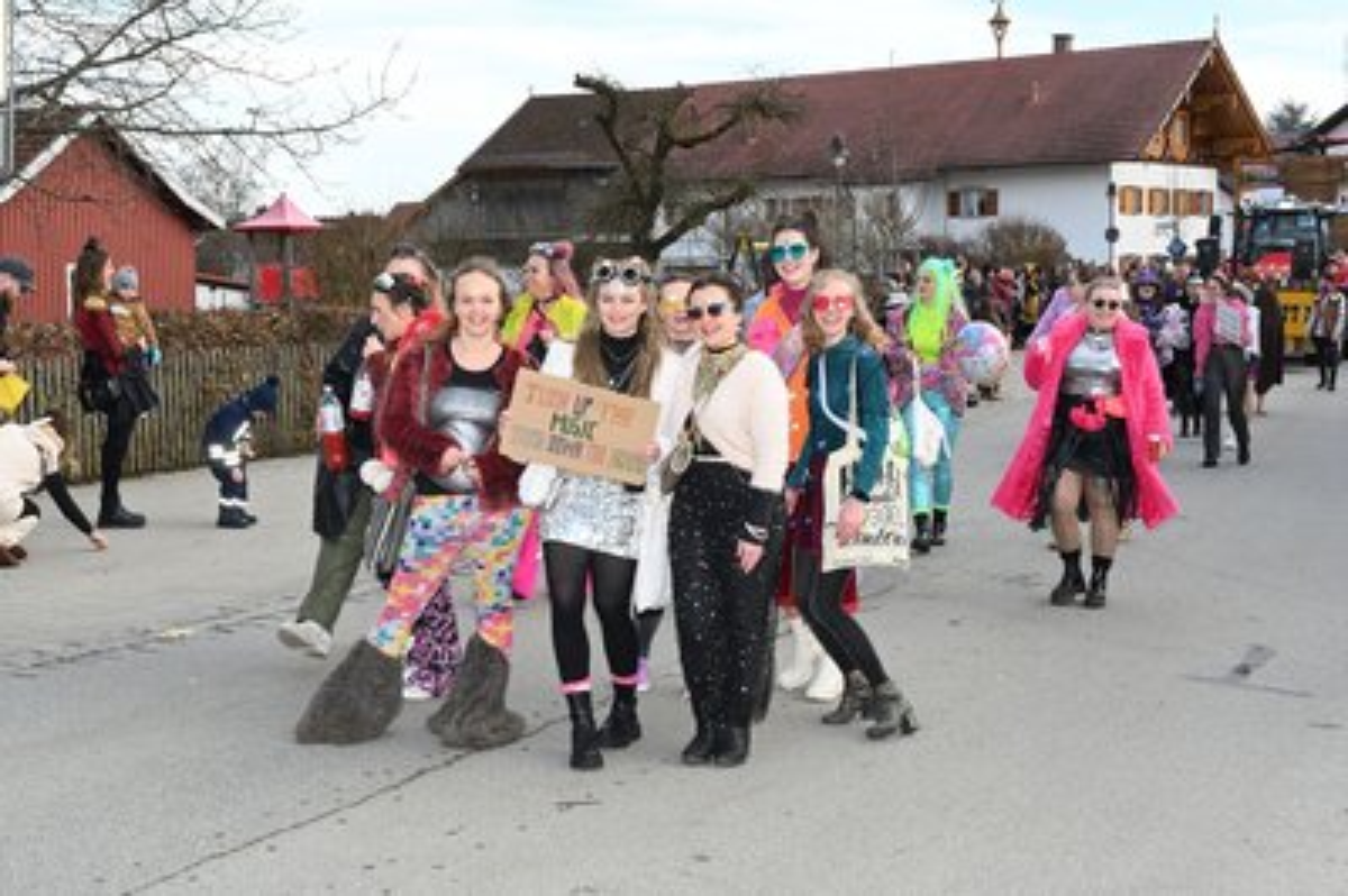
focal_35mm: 51
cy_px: 448
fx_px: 1908
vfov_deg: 26.4
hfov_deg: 38.9
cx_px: 674
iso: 1000
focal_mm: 51
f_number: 16
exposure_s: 1/200
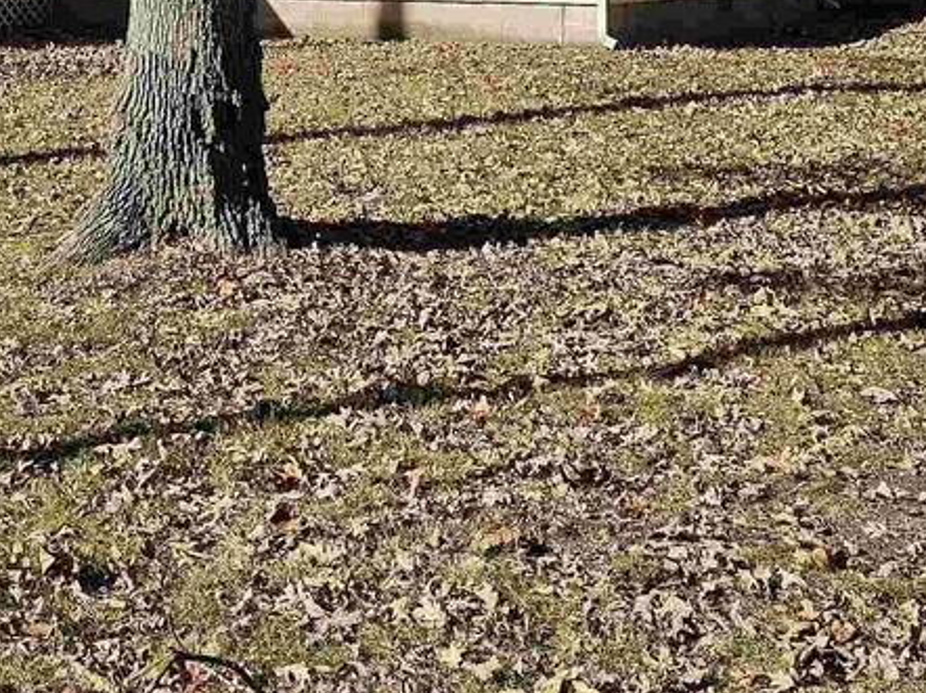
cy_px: -67
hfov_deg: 25.8
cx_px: 297
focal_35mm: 75
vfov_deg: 18.9
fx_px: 2005
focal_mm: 6.3
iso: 10
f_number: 1.7
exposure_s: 1/709
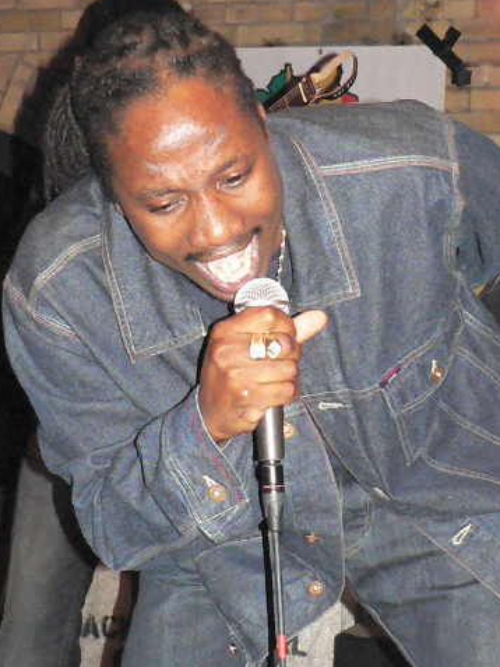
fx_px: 847
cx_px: 293
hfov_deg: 32.8
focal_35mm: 44
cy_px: 340
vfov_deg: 42.9
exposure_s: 1/60
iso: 400
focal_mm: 6
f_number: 2.8
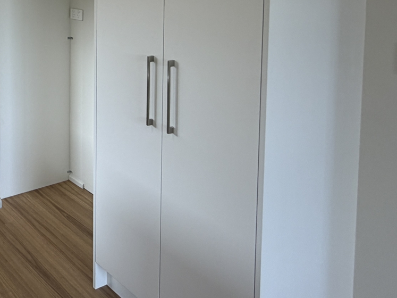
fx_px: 413
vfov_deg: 35.4
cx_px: -62
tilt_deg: -3.4
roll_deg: +1.1
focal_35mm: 36
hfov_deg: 39.5
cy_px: -8
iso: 64
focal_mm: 2.22
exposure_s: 1/100
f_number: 2.2
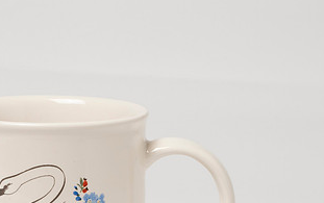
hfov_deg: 14.5
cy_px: 218
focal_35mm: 143
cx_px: 52
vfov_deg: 9.1
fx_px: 1264
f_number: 14
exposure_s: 1/200
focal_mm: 50
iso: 250
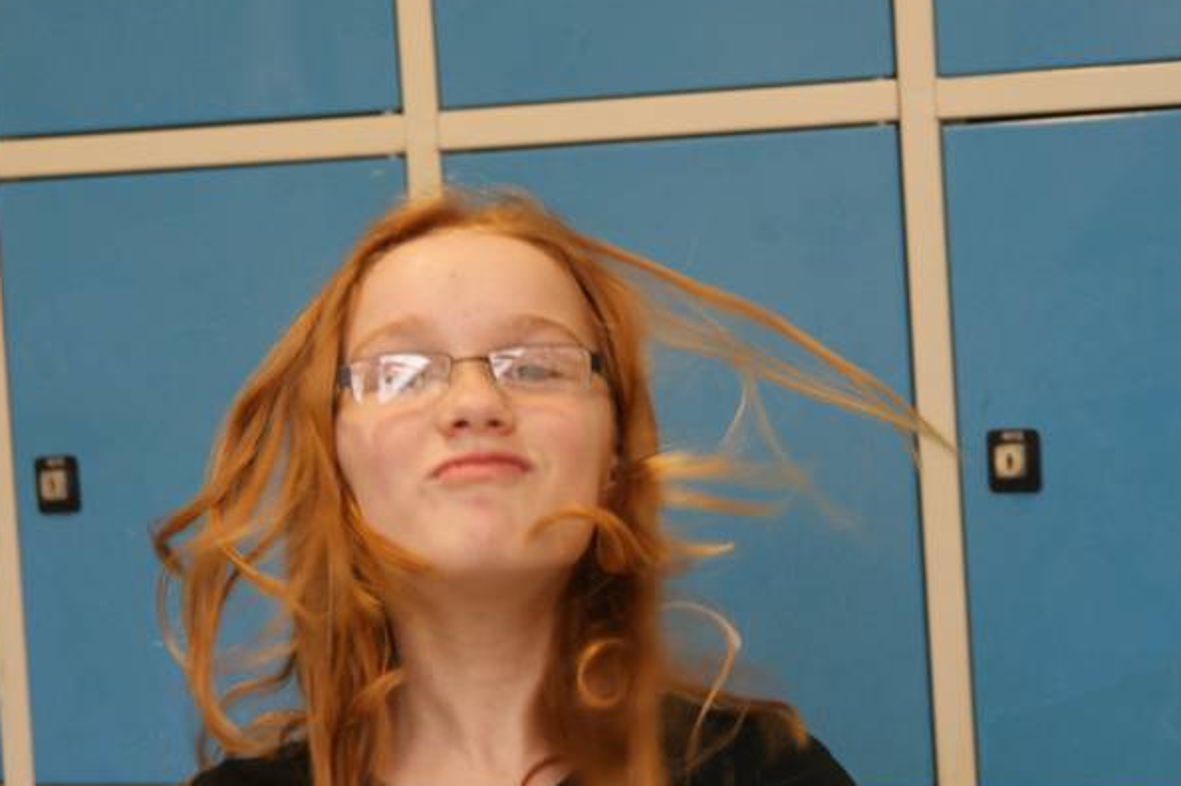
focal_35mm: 129
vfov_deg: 10.6
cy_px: 461
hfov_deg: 15.9
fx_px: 4229
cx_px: 639
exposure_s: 1/100
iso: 400
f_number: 2.8
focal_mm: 50
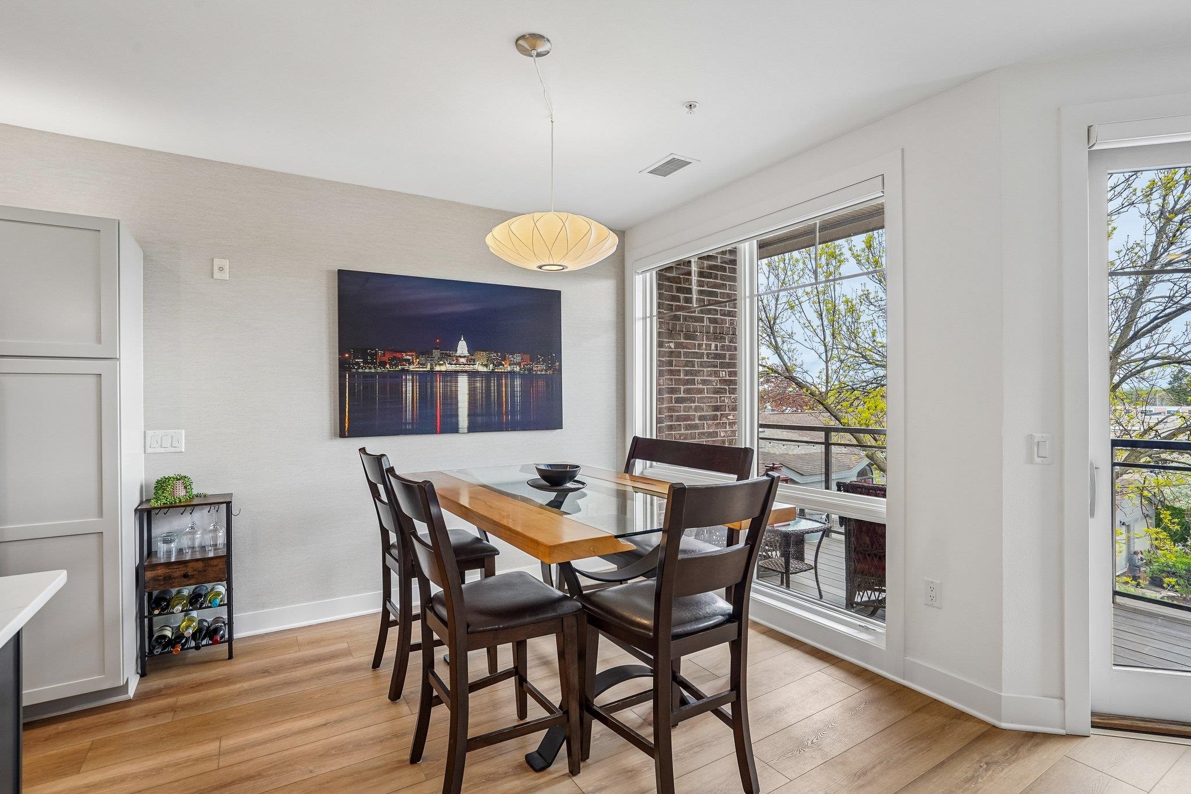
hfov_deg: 93.3
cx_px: 596
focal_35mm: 17
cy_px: 397
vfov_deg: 70.4
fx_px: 562
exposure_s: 1/20
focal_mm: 17
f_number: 8
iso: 320
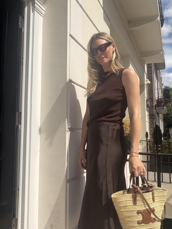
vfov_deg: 60.0
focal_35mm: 30
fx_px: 199
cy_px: 114
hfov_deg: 46.8
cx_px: 86
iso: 32
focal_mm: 2.71
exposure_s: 1/2075
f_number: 1.9
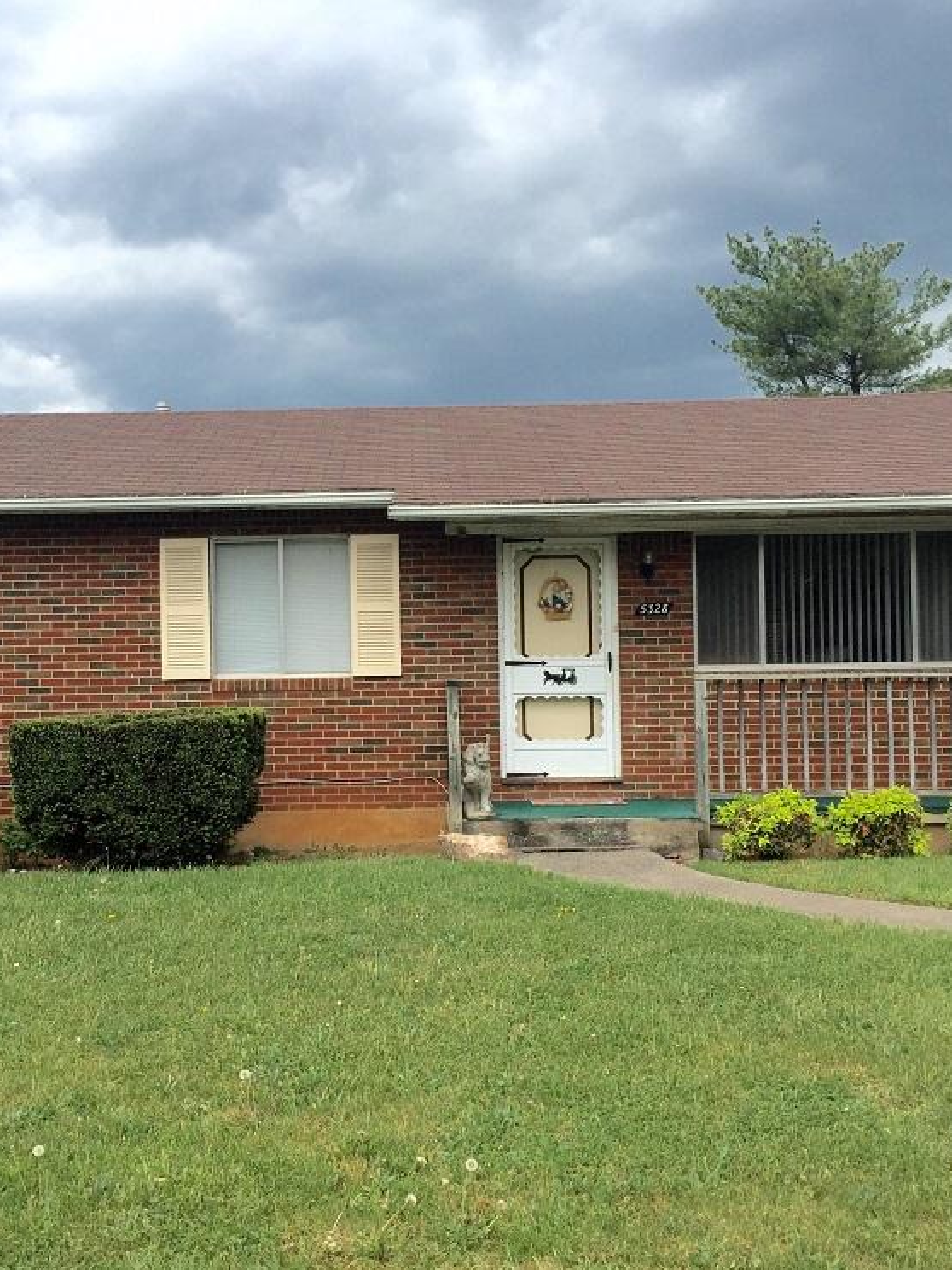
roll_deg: +0.2
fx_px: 1430
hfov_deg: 36.7
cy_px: 637
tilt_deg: +0.0
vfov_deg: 47.9
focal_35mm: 39
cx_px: 377
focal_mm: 4.15
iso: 32
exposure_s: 1/694
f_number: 2.2
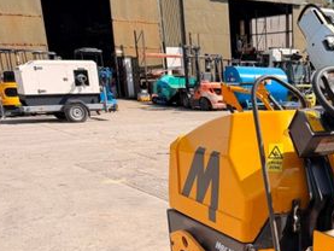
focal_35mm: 52
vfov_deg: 26.6
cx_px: 326
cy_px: 247
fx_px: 502
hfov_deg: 33.9
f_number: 1.78
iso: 80
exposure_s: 1/3021
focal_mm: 6.76
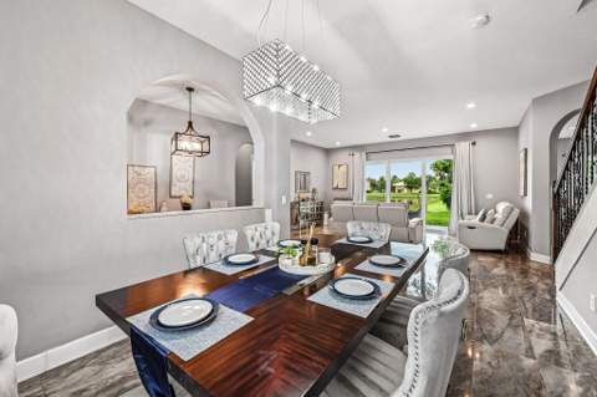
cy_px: 198
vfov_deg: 81.1
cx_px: 298
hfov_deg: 104.3
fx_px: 232
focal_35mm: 14
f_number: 8
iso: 3200
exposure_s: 1/100
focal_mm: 14
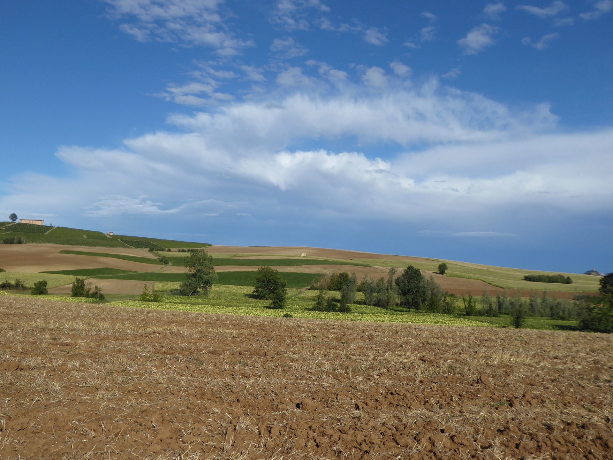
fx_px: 549
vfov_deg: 45.4
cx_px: 306
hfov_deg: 58.4
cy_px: 230
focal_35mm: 31
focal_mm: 5.4
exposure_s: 1/1300
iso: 80
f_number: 3.5
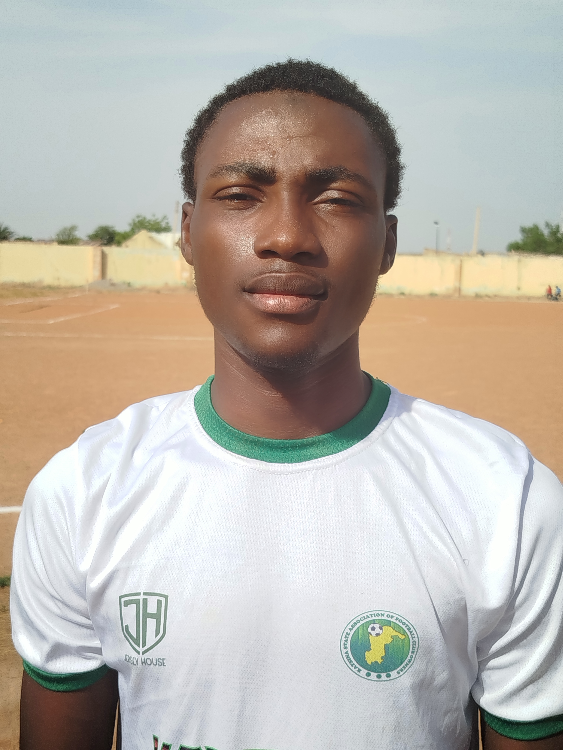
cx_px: 282
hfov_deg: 30.3
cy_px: 375
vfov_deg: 39.7
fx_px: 1041
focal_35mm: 48
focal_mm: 5.31
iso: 50
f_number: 1.7
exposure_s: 1/1111
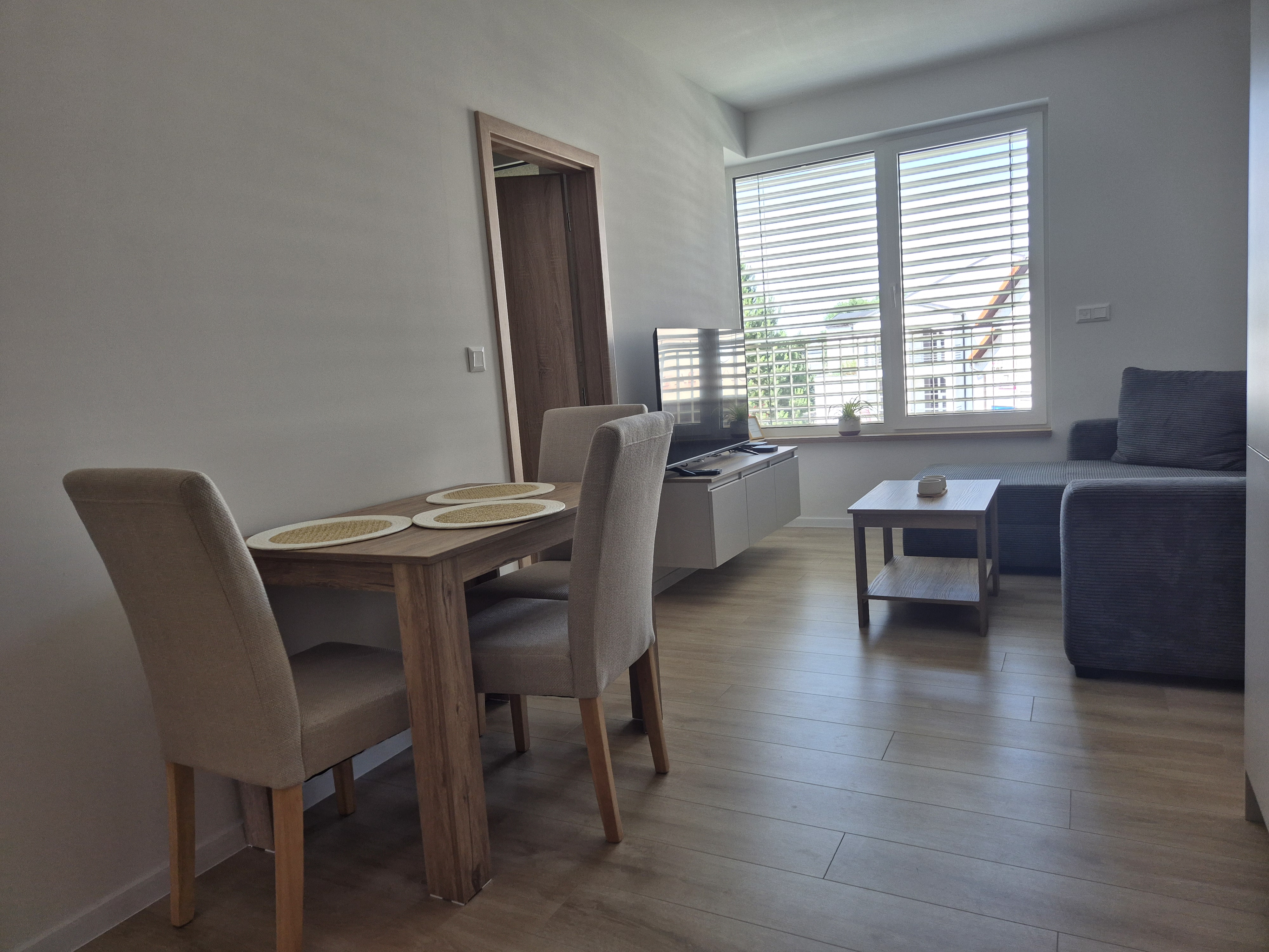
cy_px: 476
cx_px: 634
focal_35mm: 23
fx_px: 843
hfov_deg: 73.9
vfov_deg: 58.9
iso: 64
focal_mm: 5.4
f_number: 1.8
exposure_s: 1/180
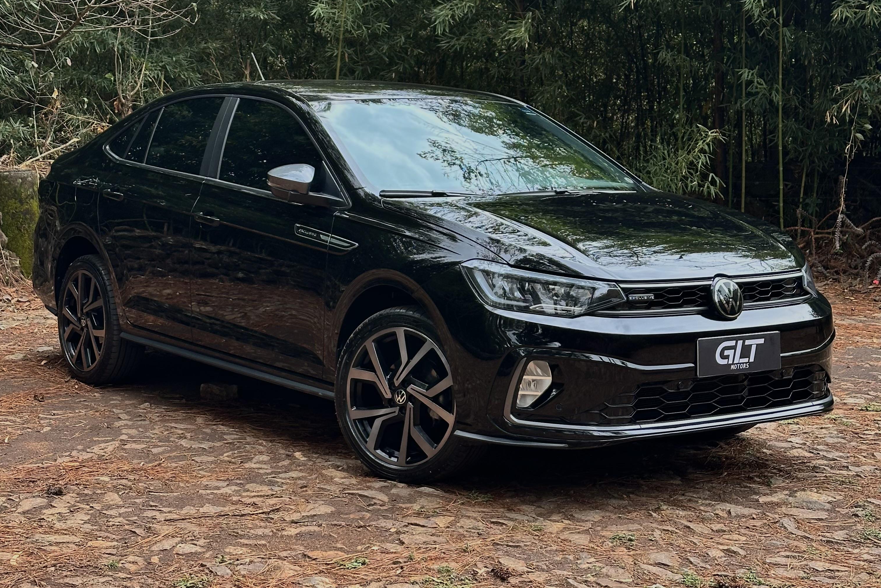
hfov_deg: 30.1
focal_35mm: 67
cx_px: 442
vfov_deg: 20.3
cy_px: 245
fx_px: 1640
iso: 64
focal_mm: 6.86
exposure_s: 1/299
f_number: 1.78
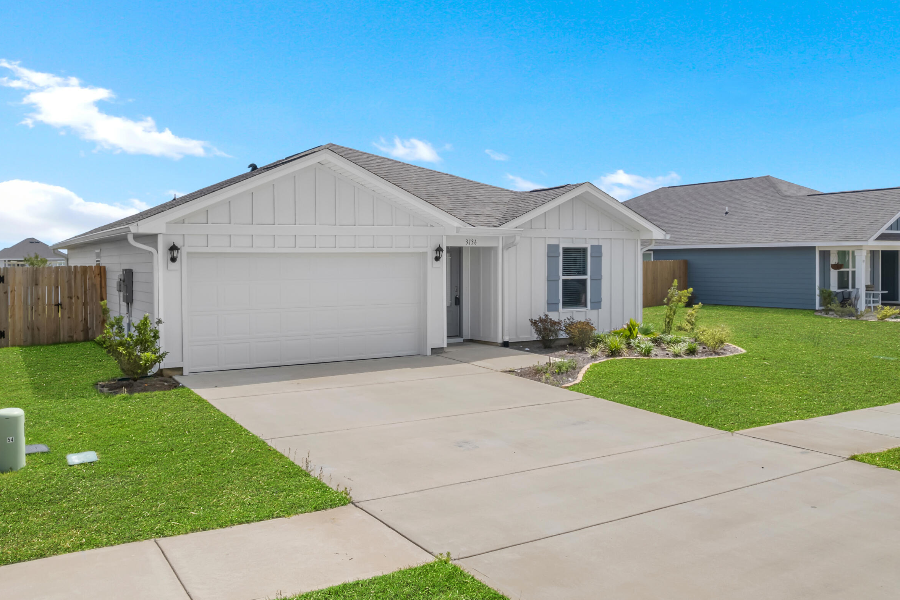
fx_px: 700
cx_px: 409
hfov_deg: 65.3
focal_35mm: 28
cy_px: 265
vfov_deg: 46.3
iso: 100
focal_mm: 8.38
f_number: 2.8
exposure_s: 1/4000
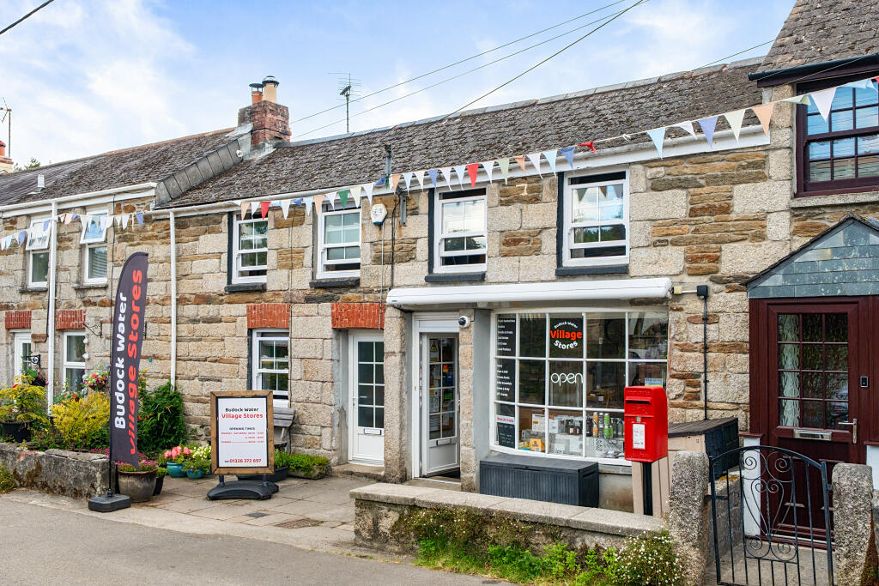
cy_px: 293
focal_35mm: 34
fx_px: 830
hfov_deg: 55.8
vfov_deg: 38.9
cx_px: 440
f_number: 8
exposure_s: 1/200
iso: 400
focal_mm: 23
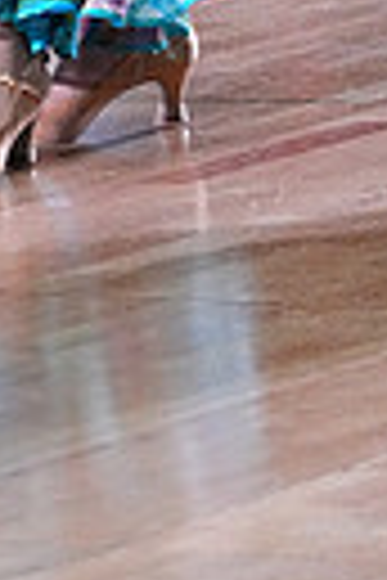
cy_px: -683
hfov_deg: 2.0
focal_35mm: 692
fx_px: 11158
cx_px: -191
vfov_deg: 3.0
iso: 10000
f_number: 5.6
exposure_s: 1/400
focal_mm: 154
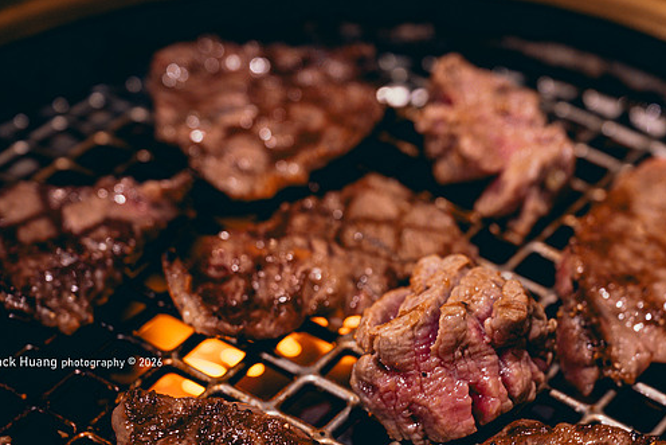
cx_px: 423
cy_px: 333
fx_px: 2035
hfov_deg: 18.5
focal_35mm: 110
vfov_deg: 12.4
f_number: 5
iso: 1000
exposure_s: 1/6
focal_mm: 70
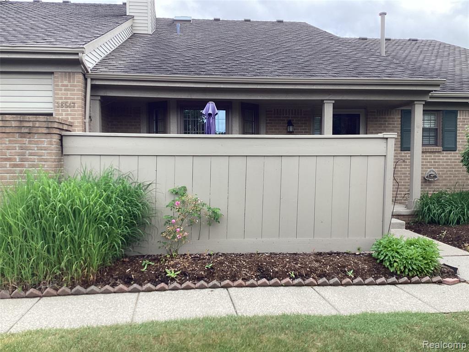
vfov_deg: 45.4
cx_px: 234
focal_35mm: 31
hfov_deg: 58.4
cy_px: 176
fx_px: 420
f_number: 2.4
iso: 25
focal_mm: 3.3
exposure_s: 1/261
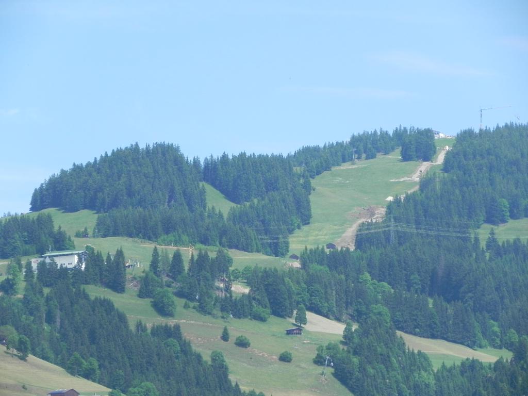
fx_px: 5140
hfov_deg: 5.9
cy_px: 198
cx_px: 264
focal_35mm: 337
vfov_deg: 4.4
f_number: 6.3
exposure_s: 1/350
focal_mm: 59.9
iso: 160
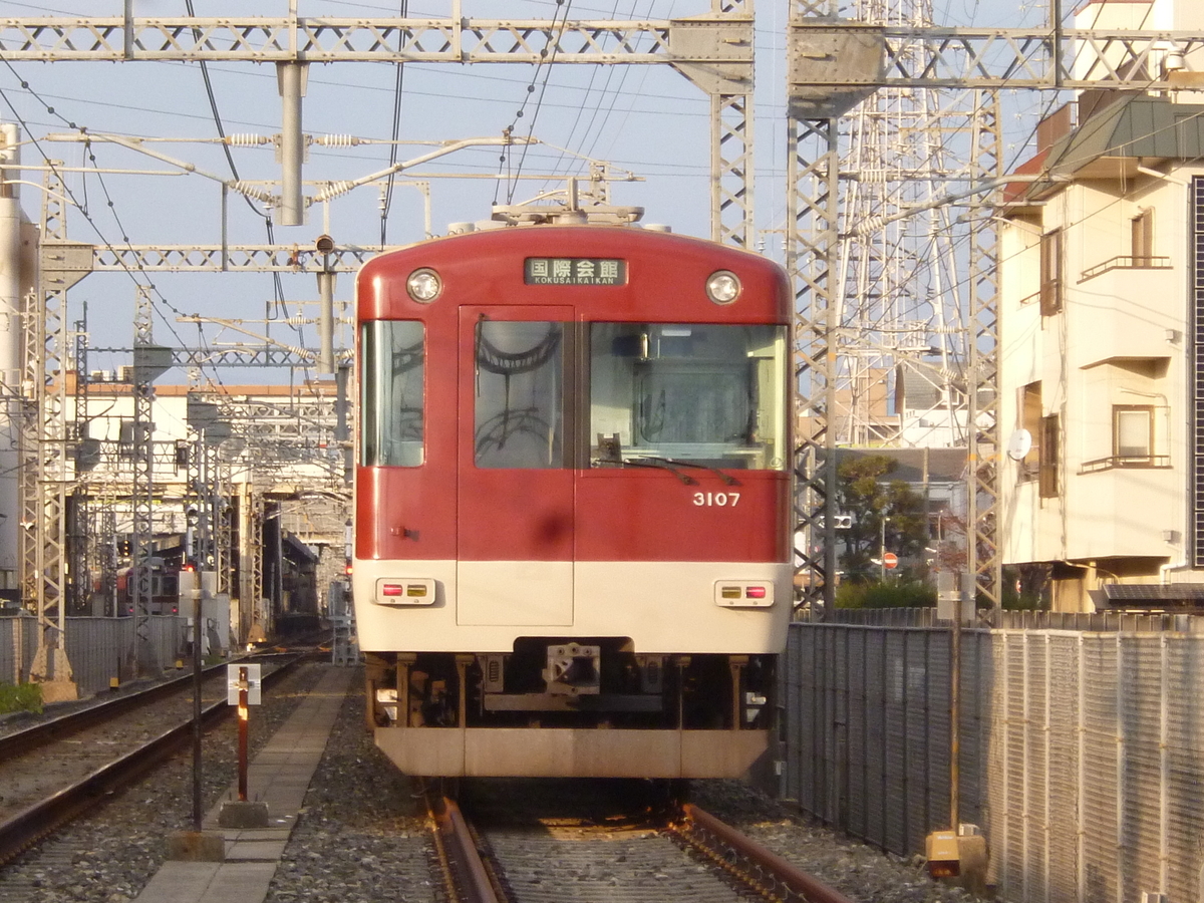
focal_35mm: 189
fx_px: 6574
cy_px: 452
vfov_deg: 7.9
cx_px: 602
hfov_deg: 10.5
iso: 250
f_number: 6.5
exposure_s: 1/125
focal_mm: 20
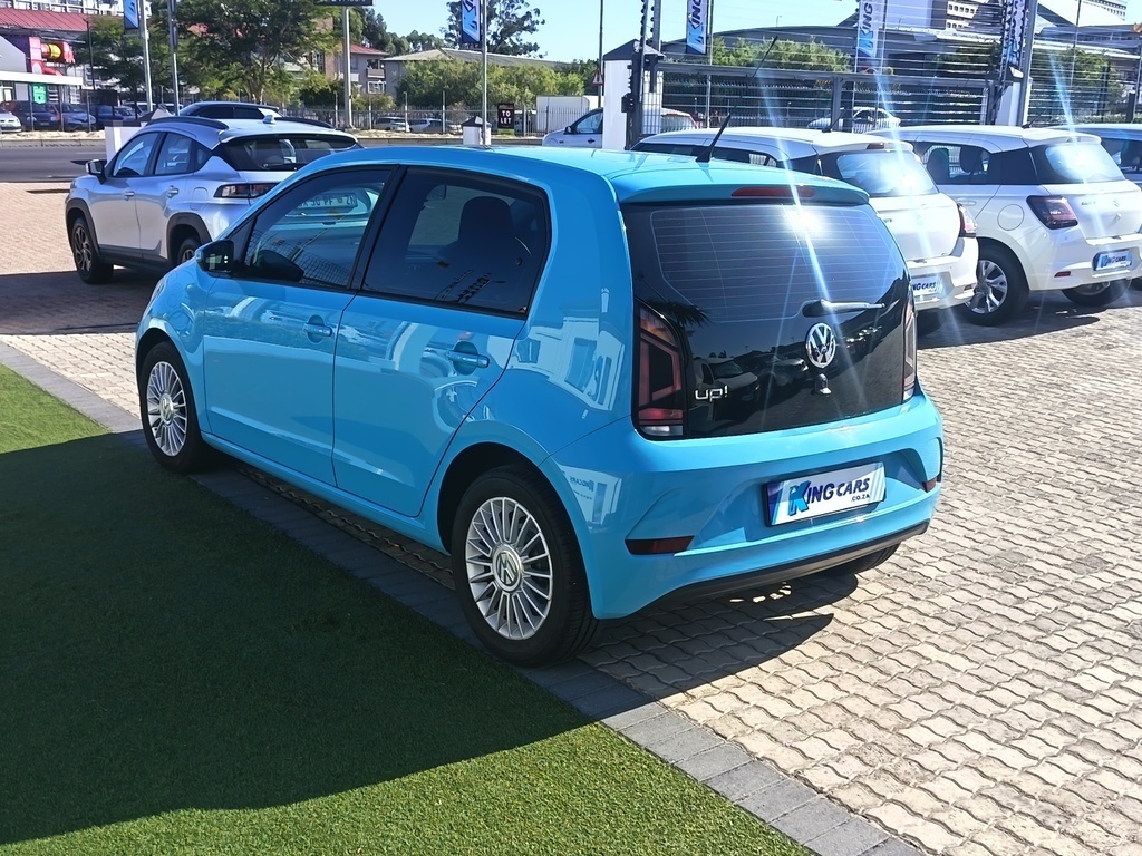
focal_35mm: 36
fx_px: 1188
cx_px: 571
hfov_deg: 51.4
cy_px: 428
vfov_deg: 39.7
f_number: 1.75
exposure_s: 1/494
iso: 100
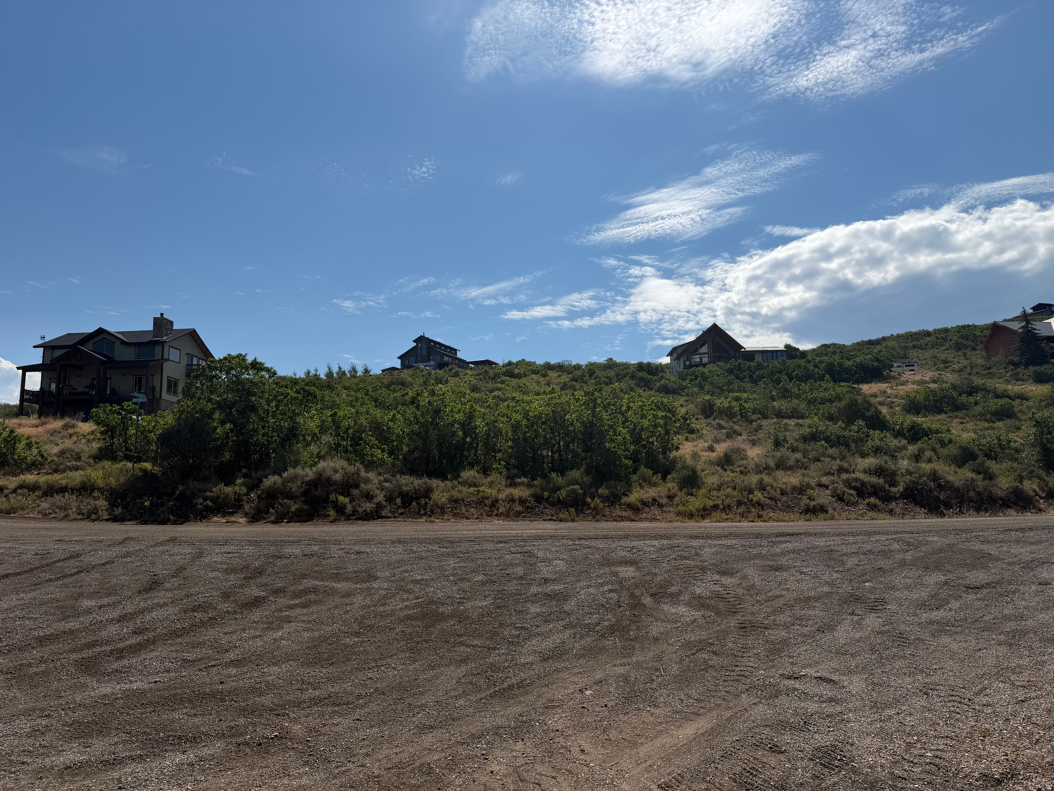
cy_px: 396
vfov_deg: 56.8
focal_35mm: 24
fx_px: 731
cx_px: 527
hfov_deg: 71.6
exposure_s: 1/14286
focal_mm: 6.76
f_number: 1.78
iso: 80
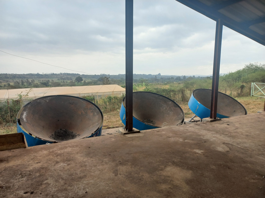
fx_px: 191
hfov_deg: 69.4
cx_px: 132
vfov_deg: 54.9
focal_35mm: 25
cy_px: 99
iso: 25
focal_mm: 4.6
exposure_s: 1/203
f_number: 1.8
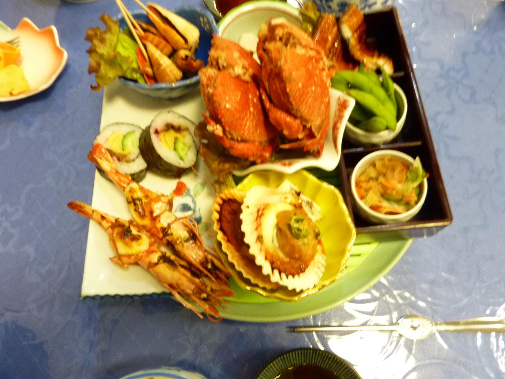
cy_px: 190
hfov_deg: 69.4
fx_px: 365
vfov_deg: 54.9
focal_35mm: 25
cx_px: 252
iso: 400
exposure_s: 1/13
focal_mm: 4.1
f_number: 3.3
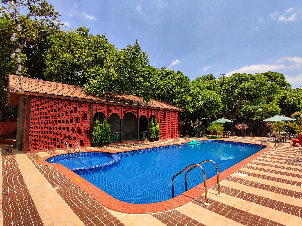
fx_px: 113
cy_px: 113
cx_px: 151
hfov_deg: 106.2
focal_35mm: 13
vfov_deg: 89.9
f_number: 2.2
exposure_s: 1/1330
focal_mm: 2.25
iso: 125
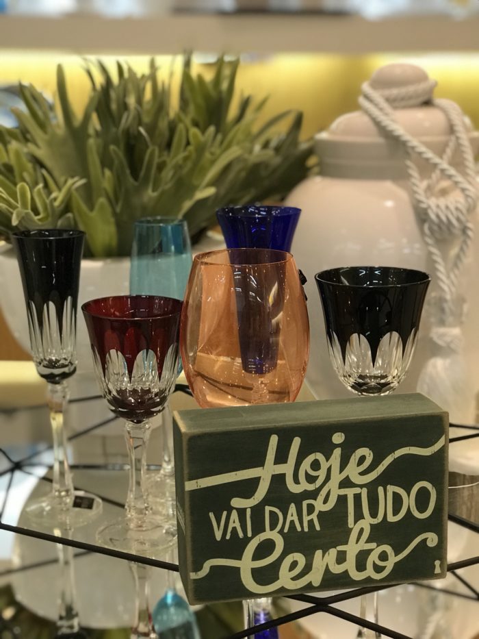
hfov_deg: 25.7
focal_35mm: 57
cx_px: 240
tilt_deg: -12.7
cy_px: 320
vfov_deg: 33.8
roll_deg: -1.0
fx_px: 1051
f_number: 2.8
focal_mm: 6.6
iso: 160
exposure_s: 1/60
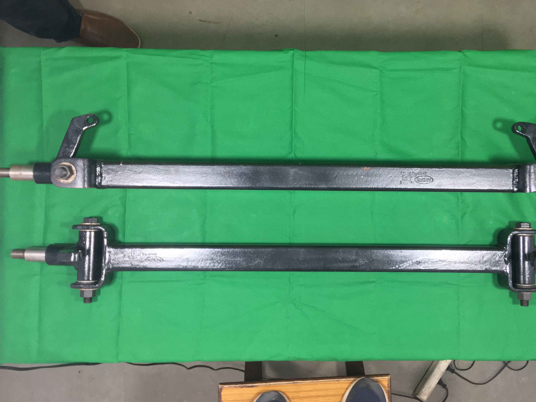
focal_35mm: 35
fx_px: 542
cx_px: 309
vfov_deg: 40.7
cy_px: 191
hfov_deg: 52.4
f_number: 2.2
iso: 100
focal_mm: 4.15
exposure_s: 1/33
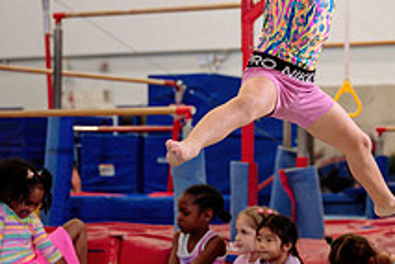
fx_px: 1646
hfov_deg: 13.5
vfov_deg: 9.1
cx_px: 373
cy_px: 148
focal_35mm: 150
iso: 1600
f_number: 3.5
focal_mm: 52
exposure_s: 1/400
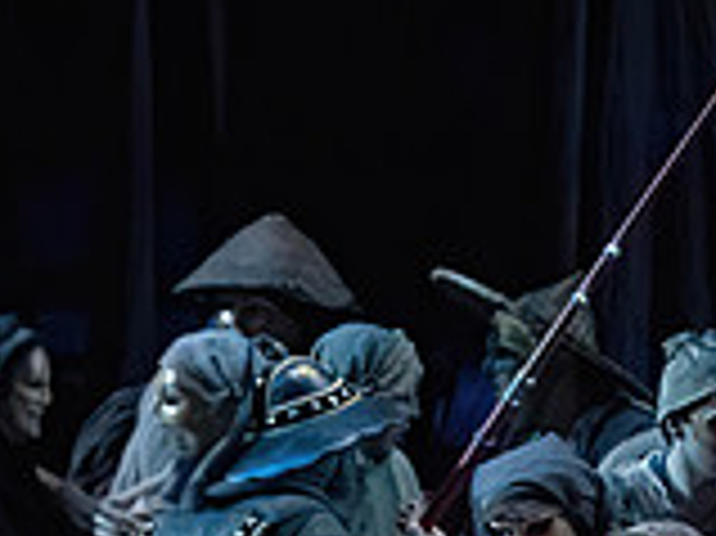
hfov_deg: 2.8
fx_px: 14530
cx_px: 892
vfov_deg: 2.1
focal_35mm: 703
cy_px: 786
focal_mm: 200
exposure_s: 1/320
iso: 20000
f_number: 8
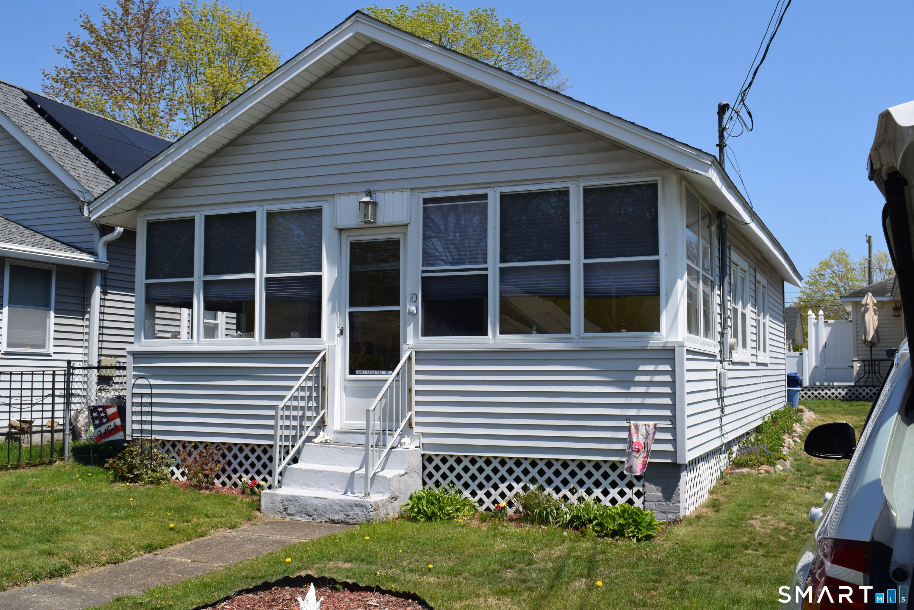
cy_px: 305
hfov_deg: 51.3
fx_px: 952
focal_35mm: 38
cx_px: 457
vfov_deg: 35.5
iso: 200
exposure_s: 1/400
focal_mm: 25
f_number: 10
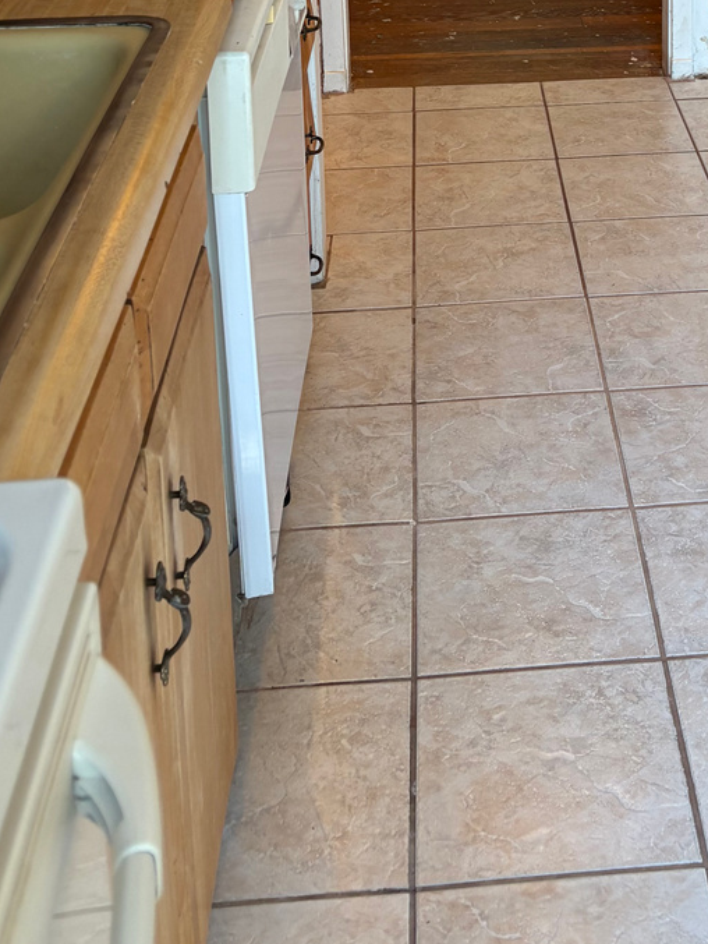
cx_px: 599
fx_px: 1608
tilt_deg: -12.2
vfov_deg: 29.2
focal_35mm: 59
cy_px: -117
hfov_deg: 24.3
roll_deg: +1.2
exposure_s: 1/120
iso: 100
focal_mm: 5.96
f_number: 1.6
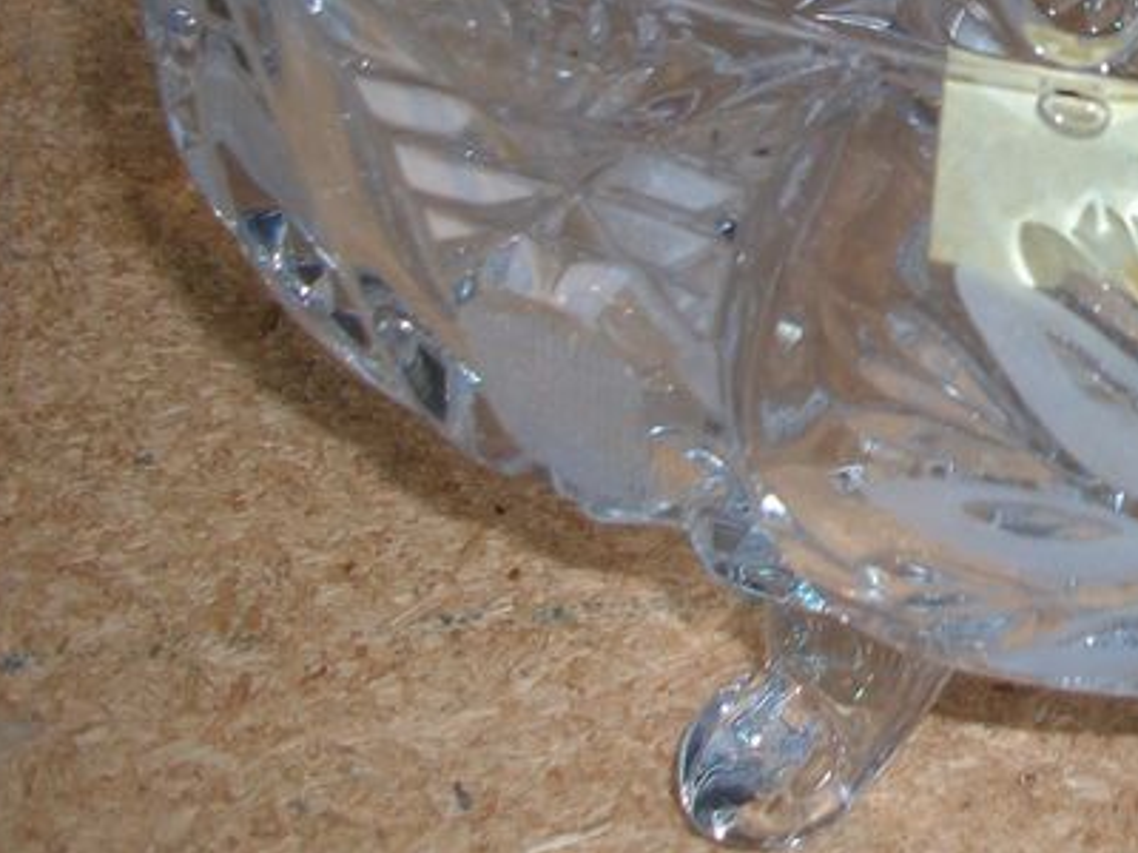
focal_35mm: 80
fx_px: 2630
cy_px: 60
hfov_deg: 22.5
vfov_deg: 18.1
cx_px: 1363
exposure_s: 1/40
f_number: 2.9
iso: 80
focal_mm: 5.7
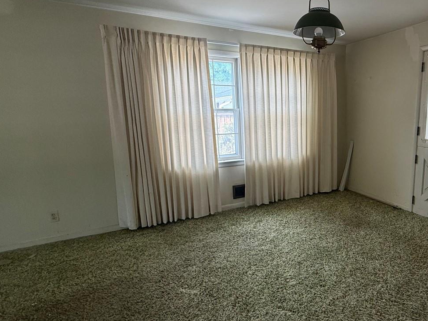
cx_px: 306
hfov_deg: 70.3
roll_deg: -0.2
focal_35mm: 23
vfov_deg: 58.9
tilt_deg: -9.3
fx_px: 284
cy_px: 160
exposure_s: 1/120
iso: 160
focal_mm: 2.22
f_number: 2.2
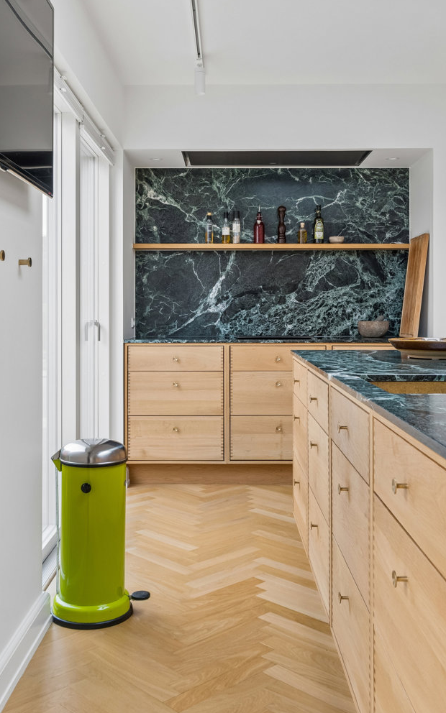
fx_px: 720
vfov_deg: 52.6
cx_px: 222
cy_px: 306
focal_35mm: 37
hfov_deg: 34.4
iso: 200
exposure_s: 1/8
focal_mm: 20
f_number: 8
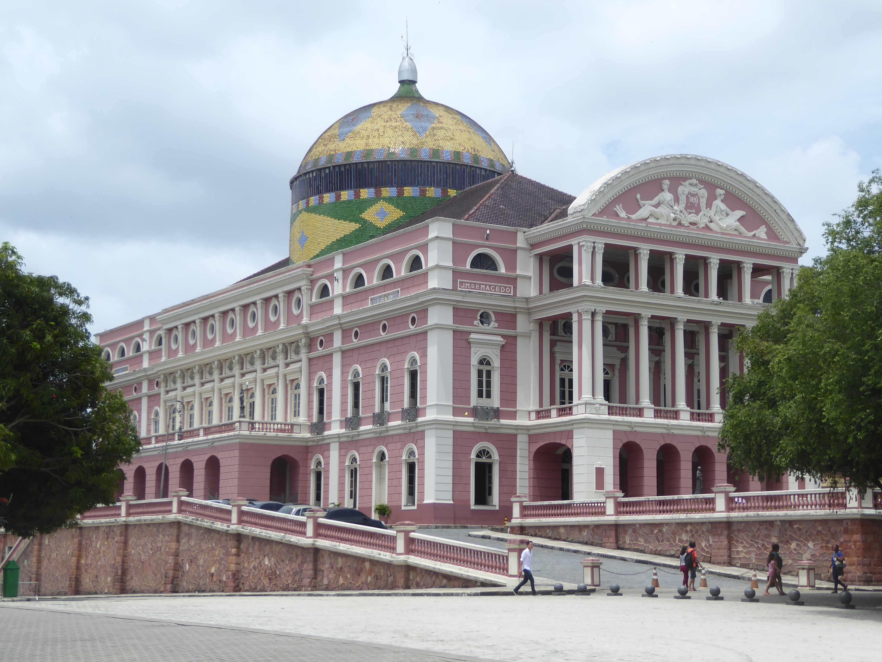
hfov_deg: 29.4
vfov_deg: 22.3
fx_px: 1682
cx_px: 445
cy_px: 333
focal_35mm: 66
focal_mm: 10.9
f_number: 4.3
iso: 80
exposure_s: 1/640
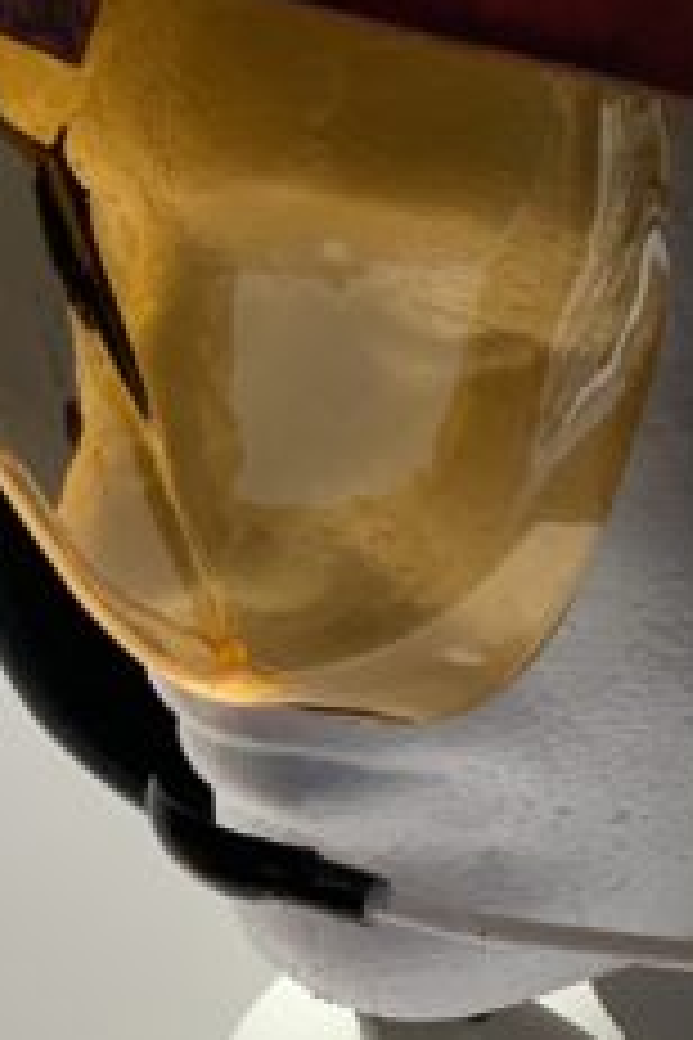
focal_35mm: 187
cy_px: -9
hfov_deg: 7.3
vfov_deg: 10.9
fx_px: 5399
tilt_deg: -12.9
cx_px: 810
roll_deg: +0.9
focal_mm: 6
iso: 80
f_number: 2.4
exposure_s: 1/60
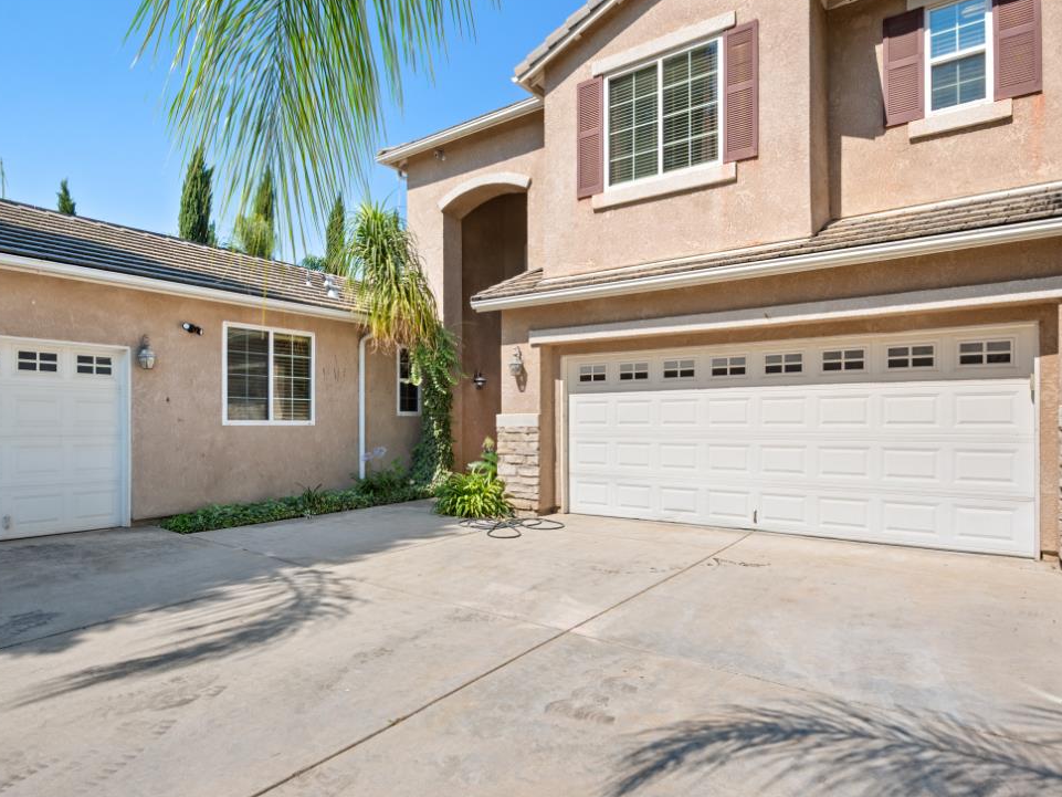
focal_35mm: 21
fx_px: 644
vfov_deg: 63.5
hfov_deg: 78.6
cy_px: 394
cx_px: 460
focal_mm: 14
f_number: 9
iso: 250
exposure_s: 1/200
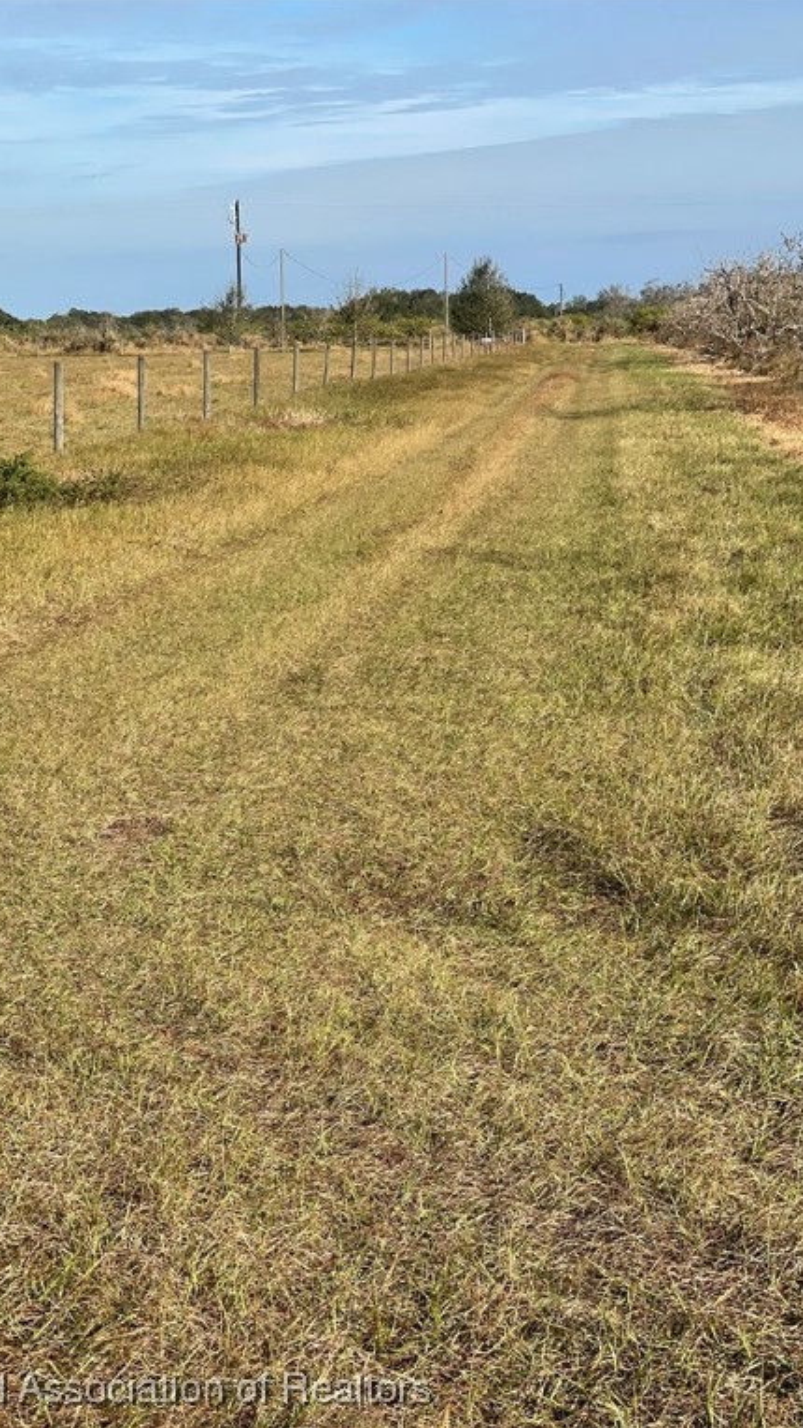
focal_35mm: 70
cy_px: 713
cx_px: 359
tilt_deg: -9.1
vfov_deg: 30.2
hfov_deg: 17.2
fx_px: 2651
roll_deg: +0.8
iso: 20
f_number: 2.2
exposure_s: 1/1167
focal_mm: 7.5
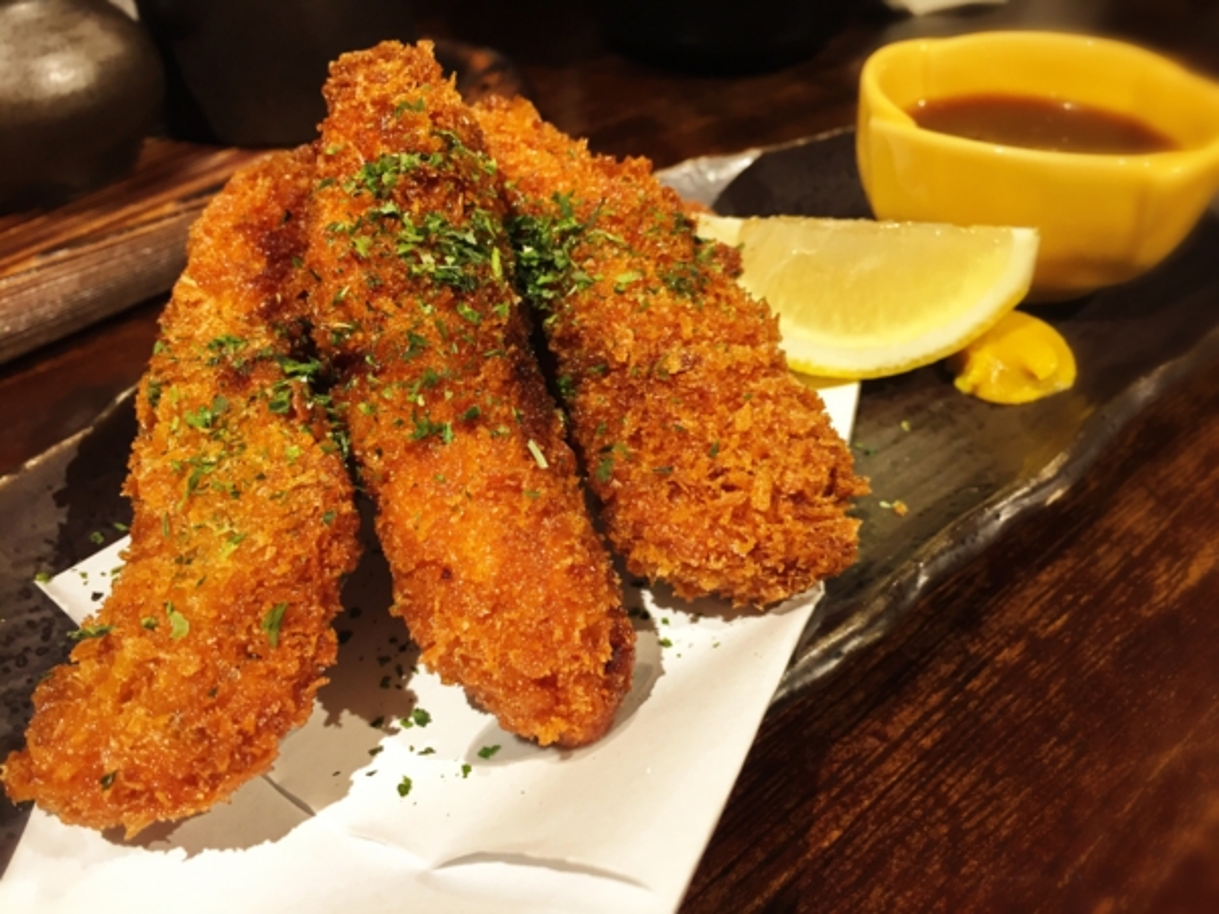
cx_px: 610
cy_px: 457
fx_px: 1021
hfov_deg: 61.7
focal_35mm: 29
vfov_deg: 48.2
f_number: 2.2
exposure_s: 1/33
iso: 80
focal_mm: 4.15
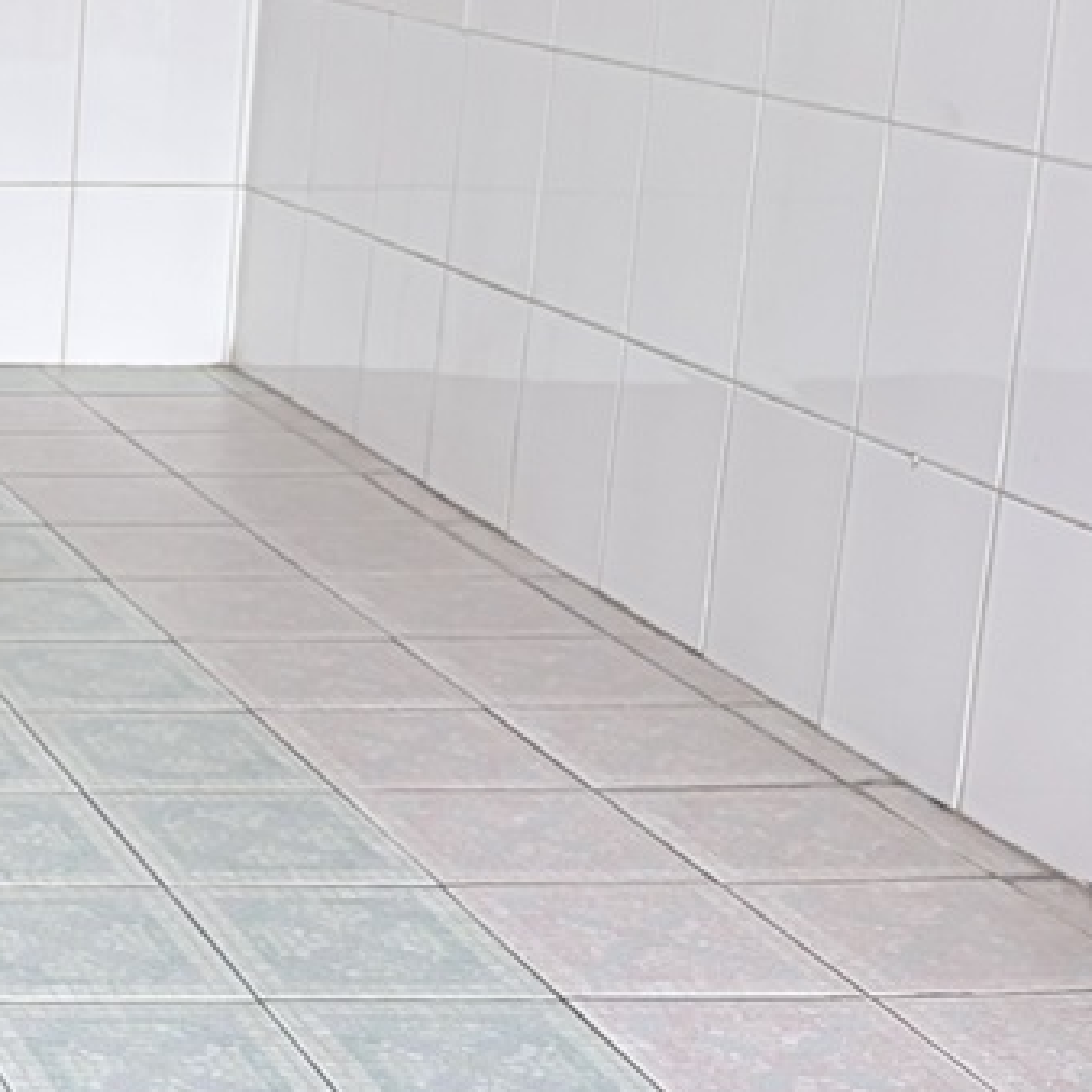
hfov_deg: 16.9
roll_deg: +0.2
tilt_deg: -10.0
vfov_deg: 19.8
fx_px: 3105
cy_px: 307
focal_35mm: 87
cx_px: -804
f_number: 1.6
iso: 125
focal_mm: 5.96
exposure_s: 1/62
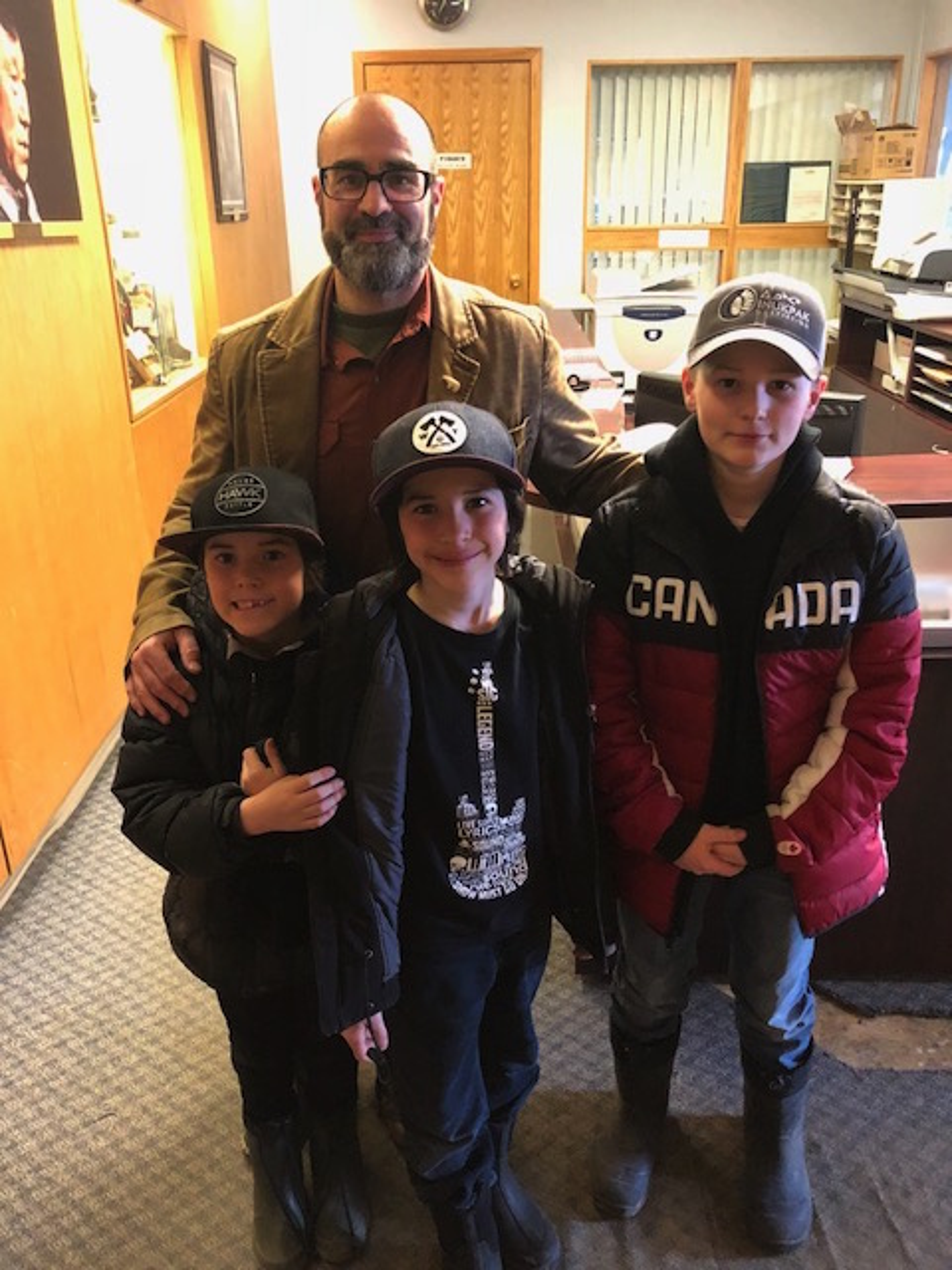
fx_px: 1027
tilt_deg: -22.2
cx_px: 476
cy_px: 635
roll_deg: +1.4
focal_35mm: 28
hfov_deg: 49.7
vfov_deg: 63.4
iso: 100
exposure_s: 1/4
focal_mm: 4
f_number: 1.8
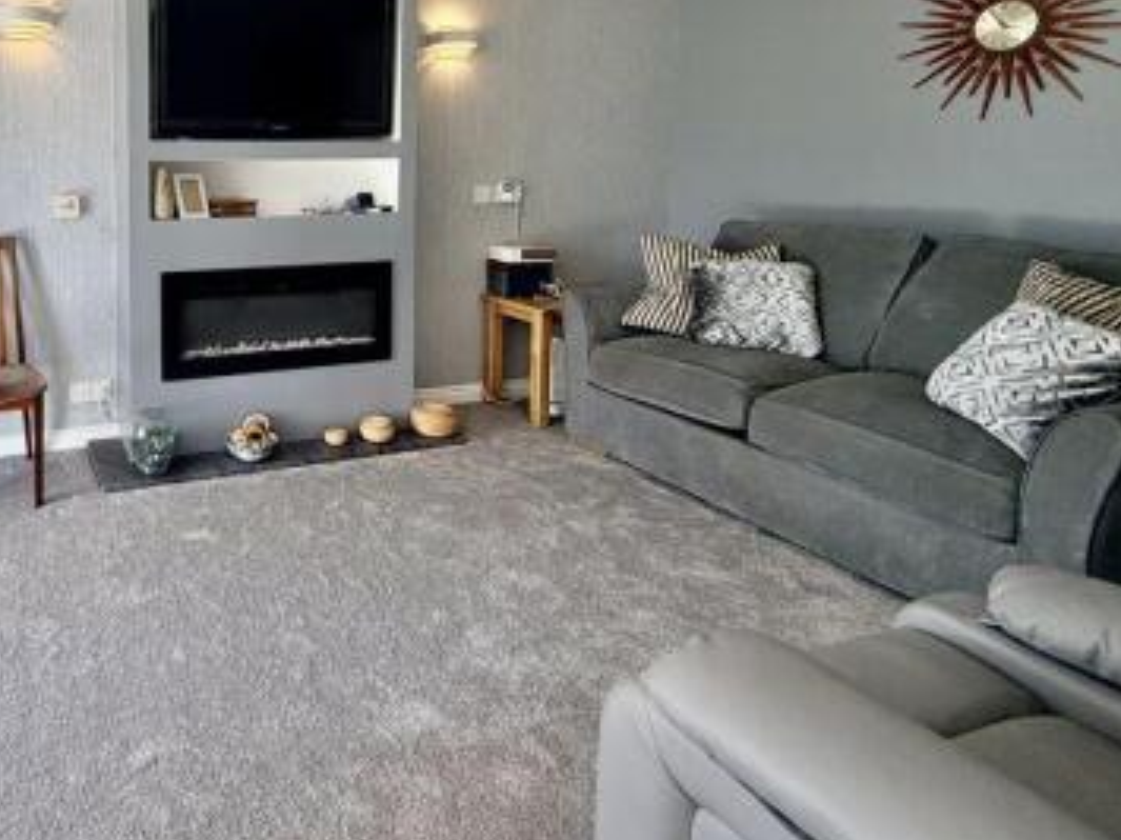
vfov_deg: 55.9
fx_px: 745
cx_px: 210
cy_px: 207
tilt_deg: -3.7
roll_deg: +1.2
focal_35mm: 23
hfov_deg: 66.5
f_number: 2.2
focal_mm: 2.22
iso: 100
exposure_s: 1/100
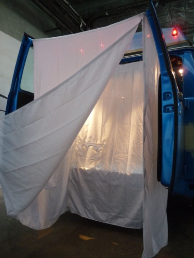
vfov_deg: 65.3
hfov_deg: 51.4
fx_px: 202
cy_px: 129
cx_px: 97
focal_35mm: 27
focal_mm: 4.8
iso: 400
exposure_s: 1/20
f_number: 2.8
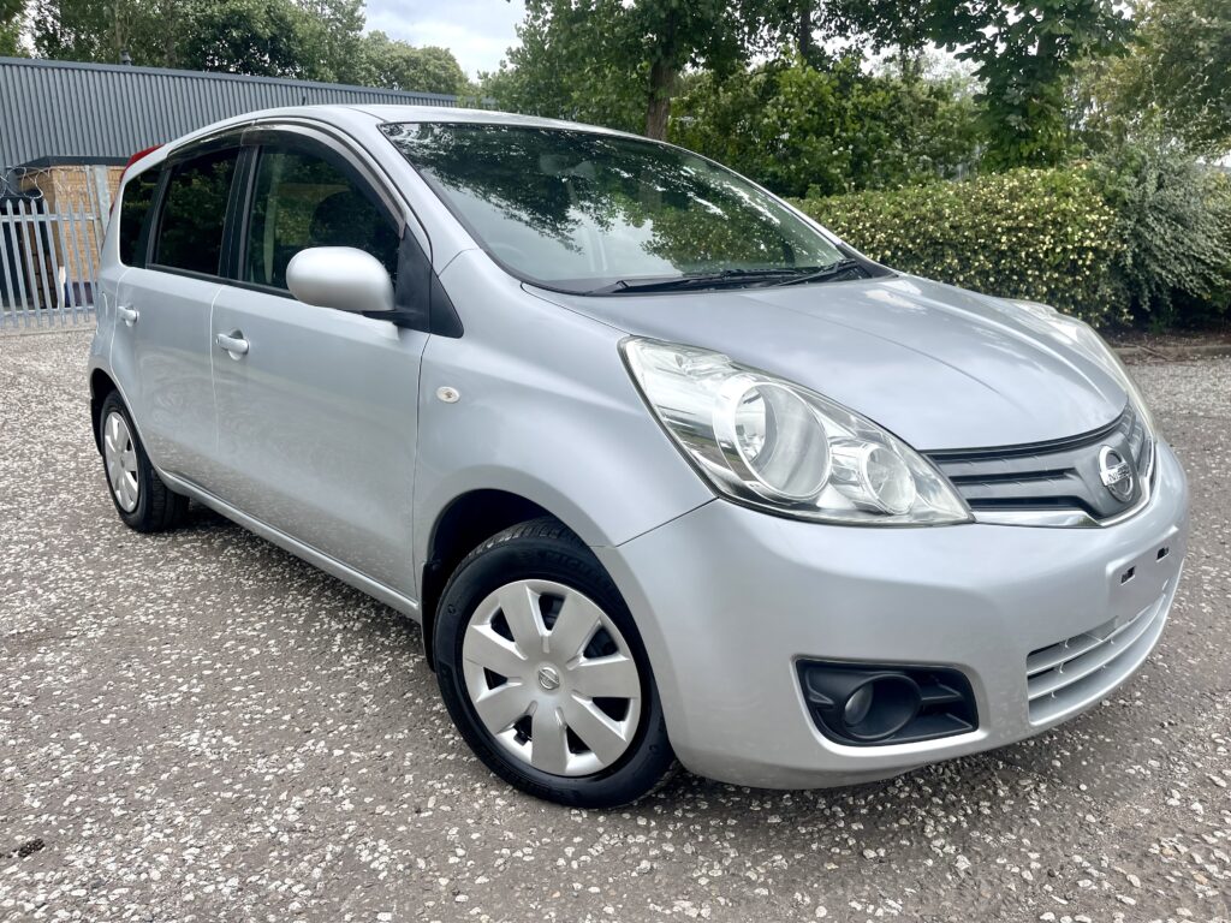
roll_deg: +1.0
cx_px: 616
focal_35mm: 25
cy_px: 462
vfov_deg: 54.9
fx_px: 889
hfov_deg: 69.4
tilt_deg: -14.2
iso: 32
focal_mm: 5.1
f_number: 1.6
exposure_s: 1/2247
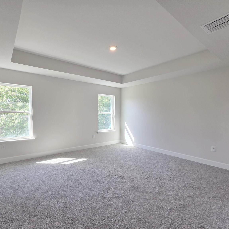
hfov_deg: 86.4
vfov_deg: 87.4
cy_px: 118
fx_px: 120
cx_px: 92
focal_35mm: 16
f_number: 2.2
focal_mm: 2.2
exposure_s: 1/120
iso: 50
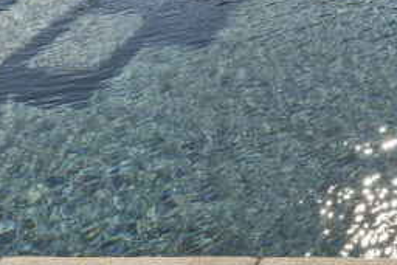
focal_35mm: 56
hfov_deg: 30.9
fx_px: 618
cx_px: 459
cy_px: -249
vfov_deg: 17.8
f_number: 22
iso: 125
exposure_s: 1/50
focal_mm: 14
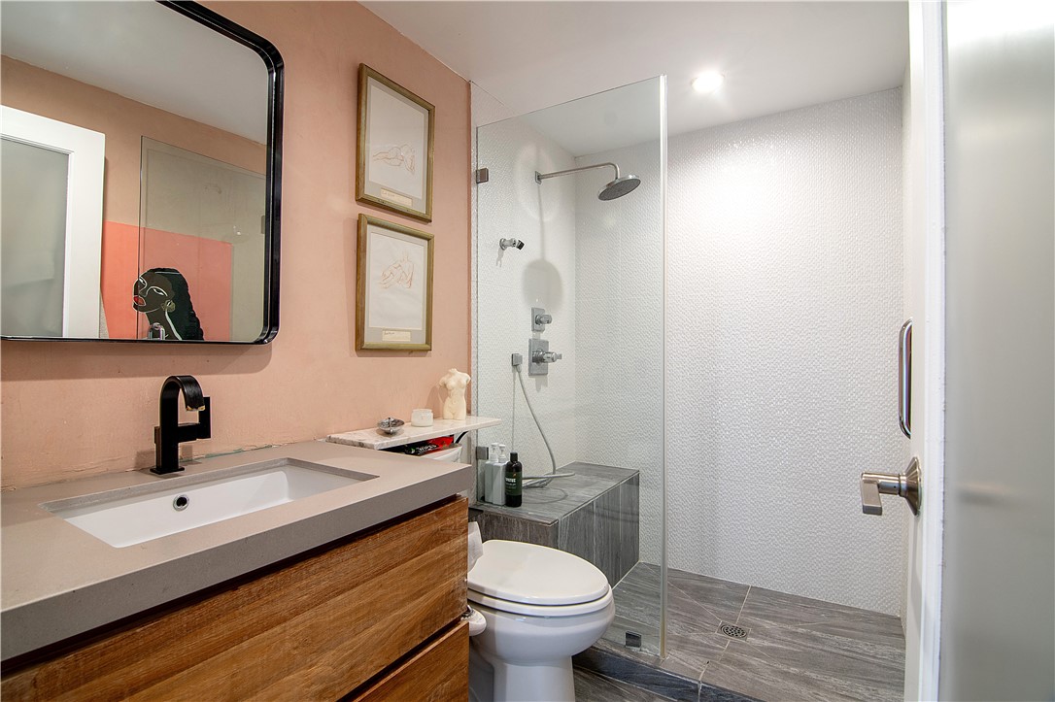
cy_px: 351
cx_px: 528
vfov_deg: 72.0
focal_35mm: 16
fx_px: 483
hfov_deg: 95.0
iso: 100
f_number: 8
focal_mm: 11
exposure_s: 1/2.5
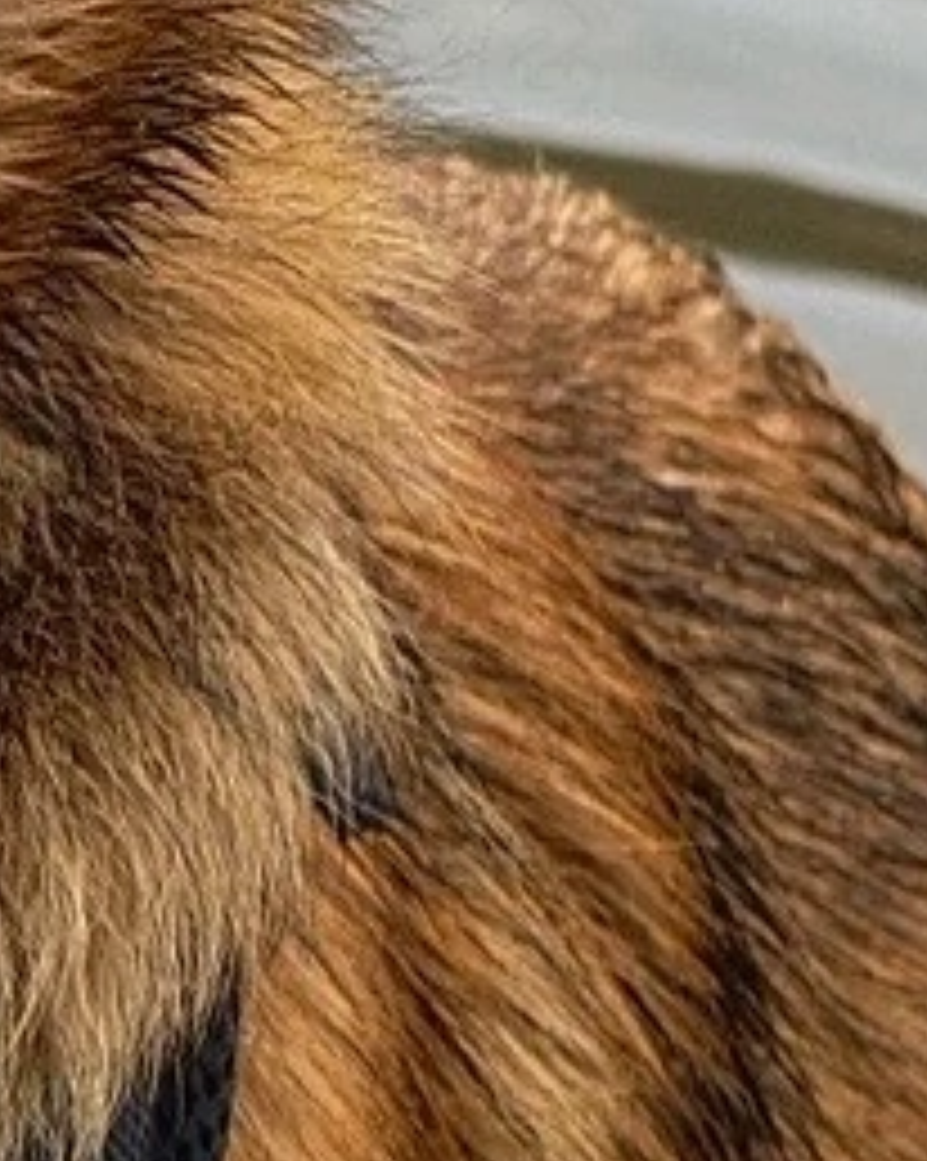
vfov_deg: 3.2
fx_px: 20807
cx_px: -662
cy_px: 477
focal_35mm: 606
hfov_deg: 2.5
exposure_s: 1/208
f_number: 2.8
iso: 50
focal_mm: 15.66
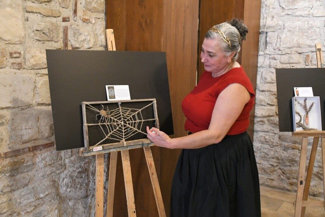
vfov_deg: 38.9
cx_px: 162
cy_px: 108
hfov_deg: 55.8
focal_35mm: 34
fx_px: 307
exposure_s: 1/125
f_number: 3.8
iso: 5600
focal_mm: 23
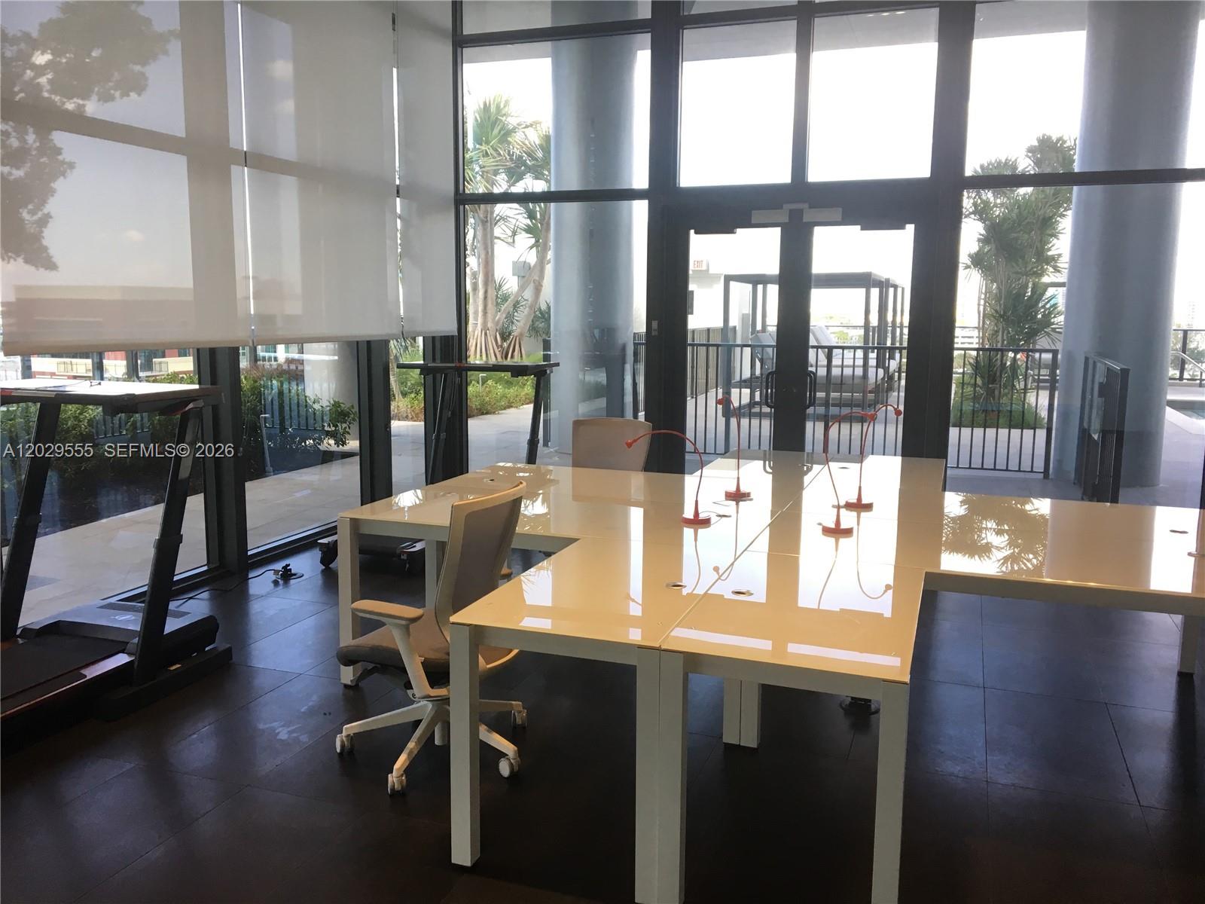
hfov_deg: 61.7
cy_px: 452
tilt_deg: -8.6
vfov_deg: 48.2
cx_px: 602
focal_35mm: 29
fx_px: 1010
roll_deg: -1.1
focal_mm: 4.15
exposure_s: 1/30
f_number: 2.2
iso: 25
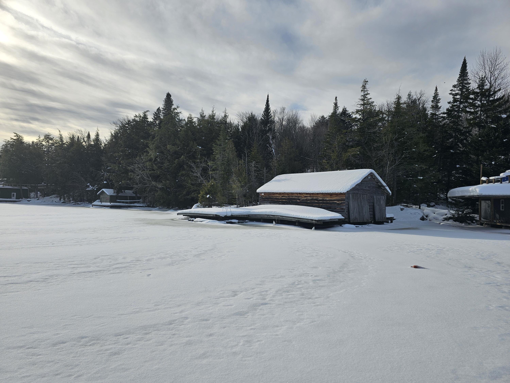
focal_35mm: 23
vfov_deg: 58.9
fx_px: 339
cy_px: 192
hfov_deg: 73.9
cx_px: 255
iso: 10
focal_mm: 6.3
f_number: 1.7
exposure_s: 1/1384
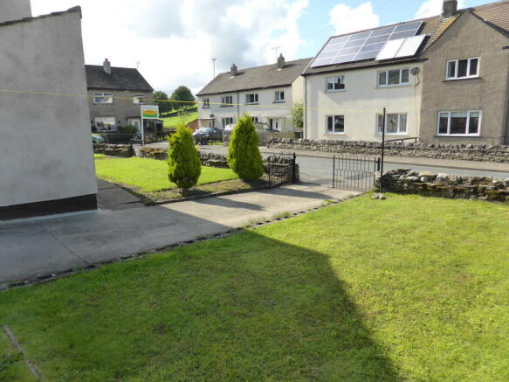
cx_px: 254
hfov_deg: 71.6
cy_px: 191
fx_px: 353
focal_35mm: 24
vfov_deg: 56.8
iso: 100
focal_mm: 4.3
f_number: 3.3
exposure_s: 1/640
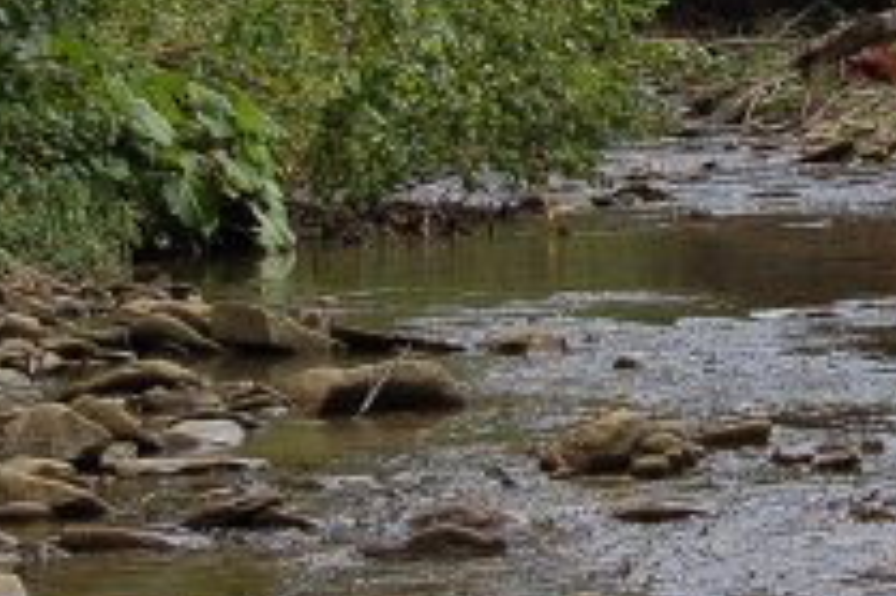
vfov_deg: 7.6
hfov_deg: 11.5
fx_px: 4424
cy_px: -257
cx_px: 892
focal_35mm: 178
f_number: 9
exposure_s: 1/125
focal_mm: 31
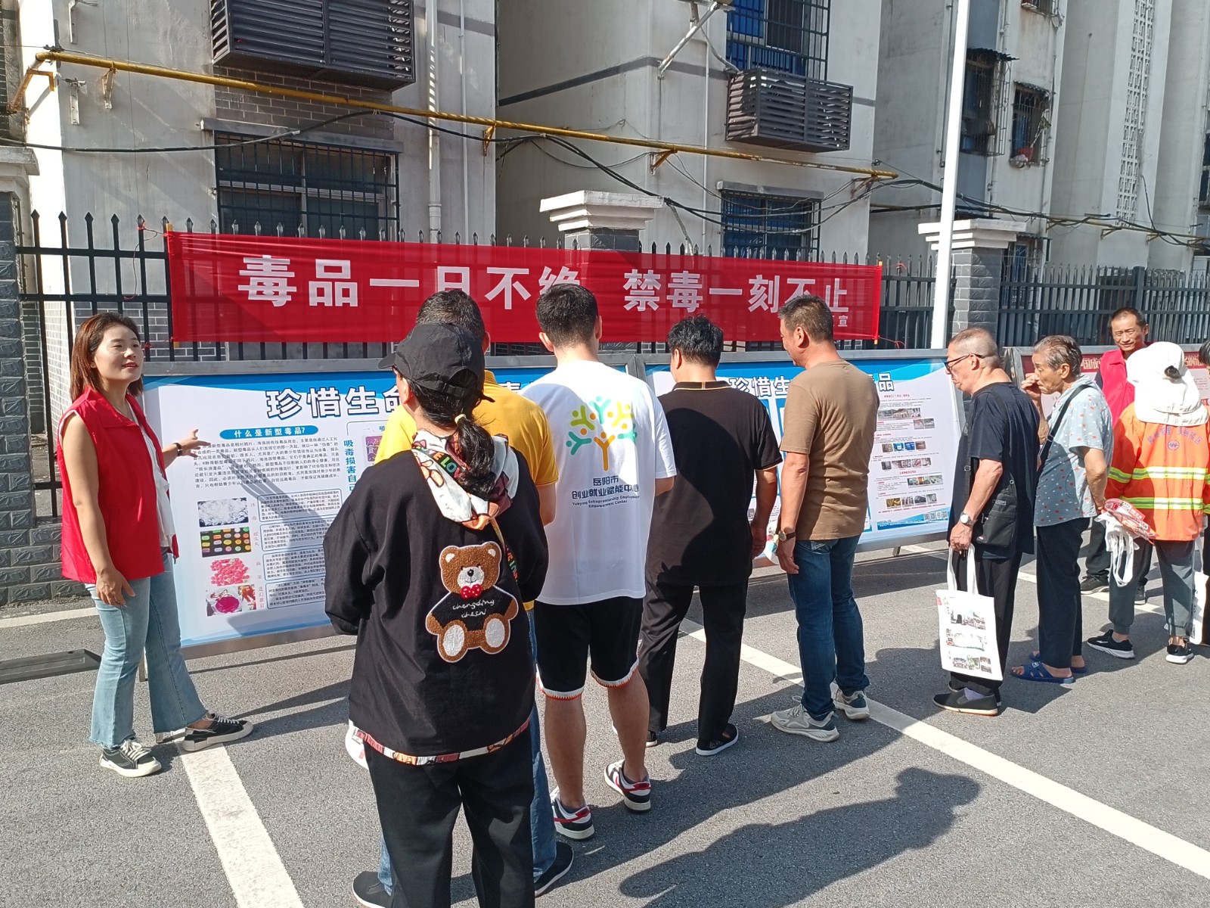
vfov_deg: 51.4
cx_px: 605
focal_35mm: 27
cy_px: 454
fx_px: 944
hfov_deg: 65.3
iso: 100
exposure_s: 1/299
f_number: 1.9
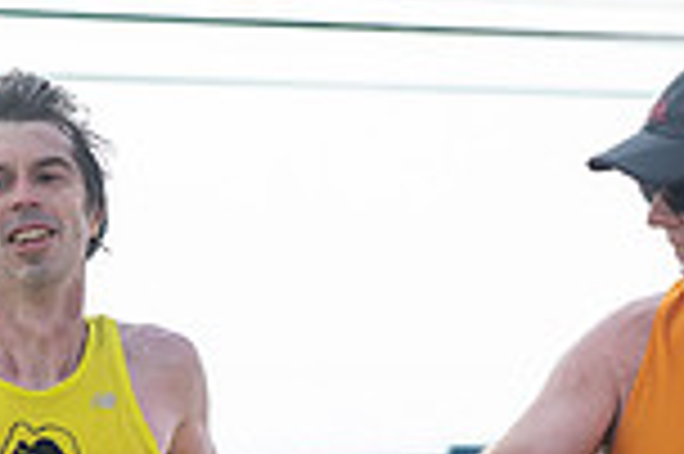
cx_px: -17
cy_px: 537
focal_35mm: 380
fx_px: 7212
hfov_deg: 5.4
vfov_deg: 3.6
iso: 250
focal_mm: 70
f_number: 4.5
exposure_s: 1/1600
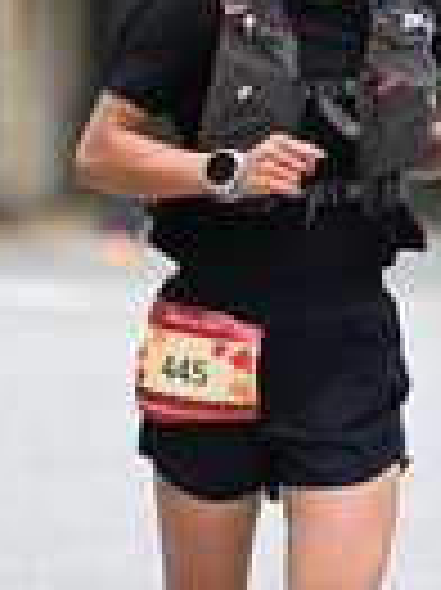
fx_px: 9953
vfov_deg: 3.4
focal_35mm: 585
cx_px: 304
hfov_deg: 2.5
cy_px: -9
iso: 640
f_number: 2.8
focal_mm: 145
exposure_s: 1/2000
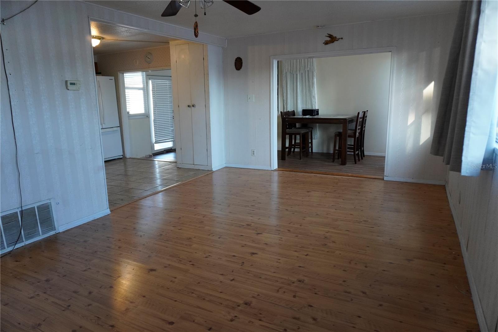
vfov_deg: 53.1
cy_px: 166
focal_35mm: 24
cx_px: 249
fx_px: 332
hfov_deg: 73.8
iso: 1000
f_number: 4
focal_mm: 16
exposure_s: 1/160
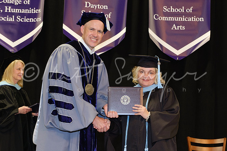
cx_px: 126
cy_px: 110
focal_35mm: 54
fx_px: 341
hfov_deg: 36.8
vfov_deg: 24.8
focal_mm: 24.9
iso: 1250
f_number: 4
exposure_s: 1/125
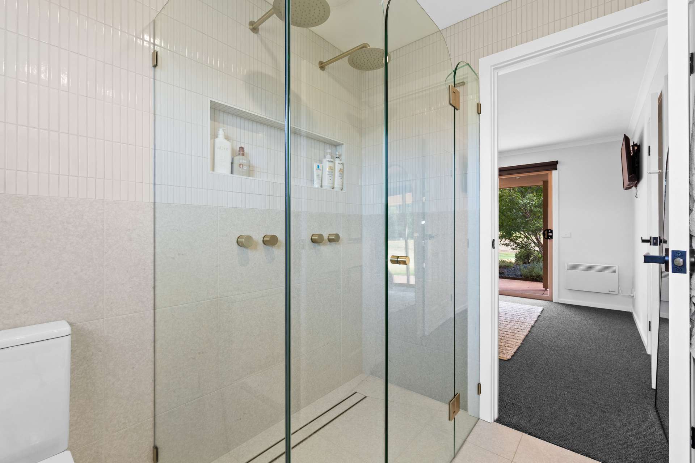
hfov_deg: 100.4
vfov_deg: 77.3
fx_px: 290
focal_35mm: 15
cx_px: 348
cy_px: 232
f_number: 8
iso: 200
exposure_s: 1/3
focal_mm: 10
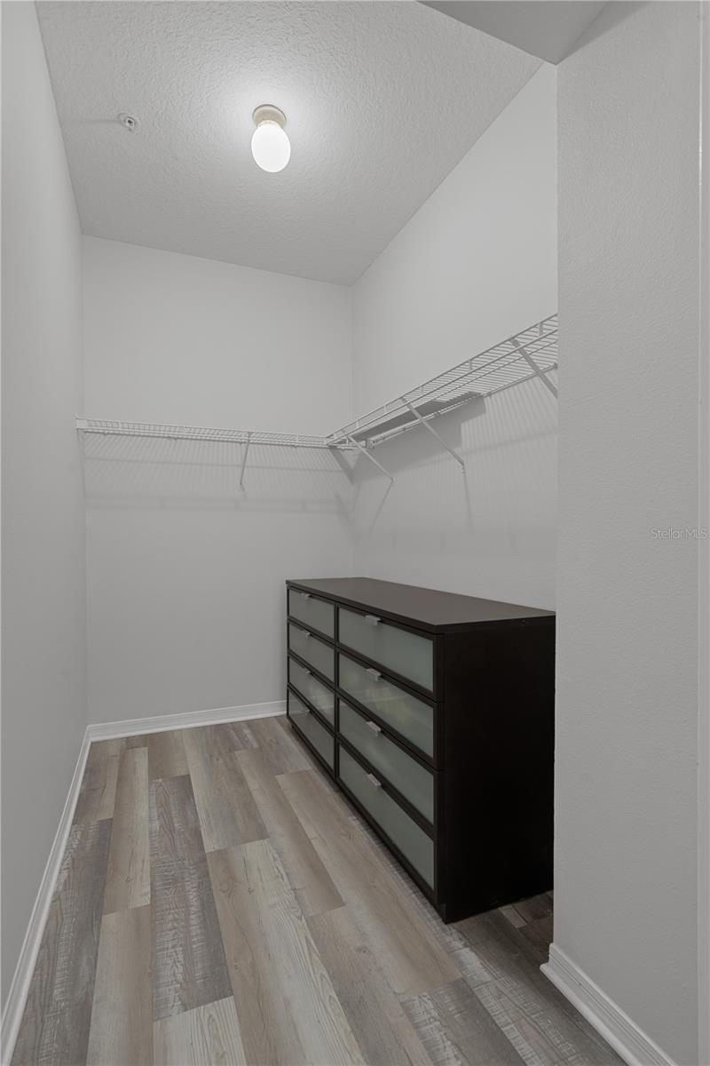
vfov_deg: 96.7
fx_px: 473
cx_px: 355
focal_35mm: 16
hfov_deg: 73.7
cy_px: 533
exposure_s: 1/3
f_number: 9
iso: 320
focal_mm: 16
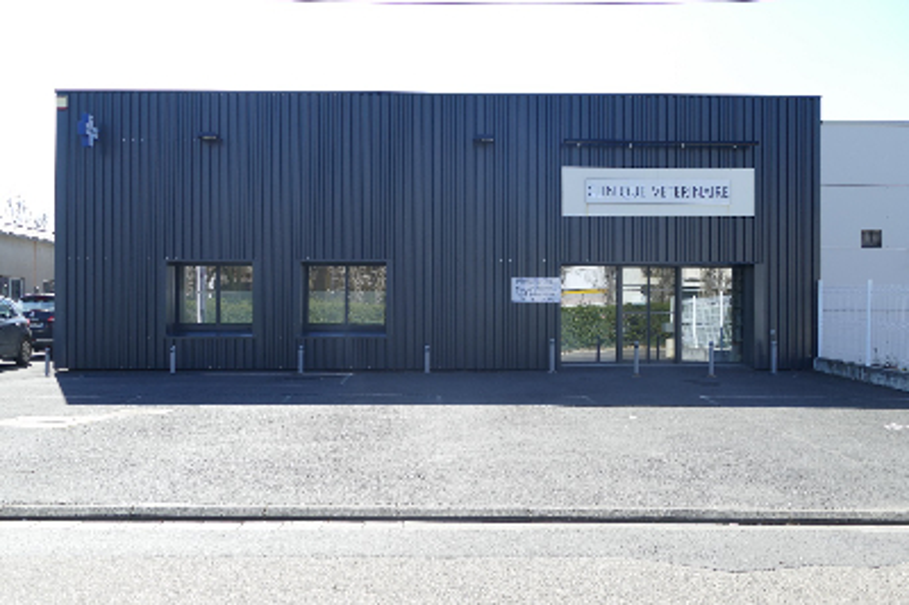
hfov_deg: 54.5
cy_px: 302
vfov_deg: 37.8
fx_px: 883
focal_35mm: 35
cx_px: 454
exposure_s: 1/800
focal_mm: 12.64
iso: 125
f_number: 3.1
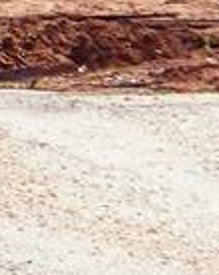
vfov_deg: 1.4
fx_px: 10873
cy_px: 24
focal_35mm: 1339
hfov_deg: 1.1
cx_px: -548
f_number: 5.2
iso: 80
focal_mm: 33.1
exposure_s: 1/320
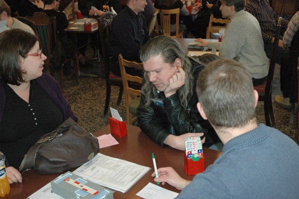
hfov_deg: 42.4
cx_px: 150
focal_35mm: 46
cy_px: 100
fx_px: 386
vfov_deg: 28.9
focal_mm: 31
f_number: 5
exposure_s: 1/60
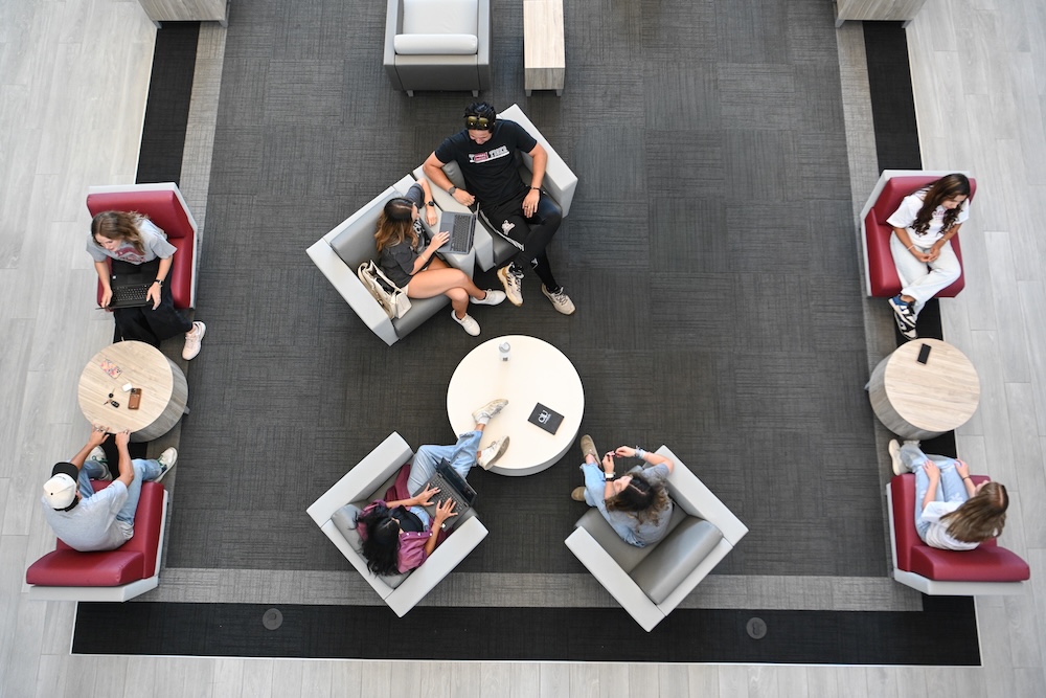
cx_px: 523
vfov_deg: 38.9
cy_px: 349
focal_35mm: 34
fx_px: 988
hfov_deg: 55.8
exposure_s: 1/250
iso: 1600
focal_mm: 34
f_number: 3.5
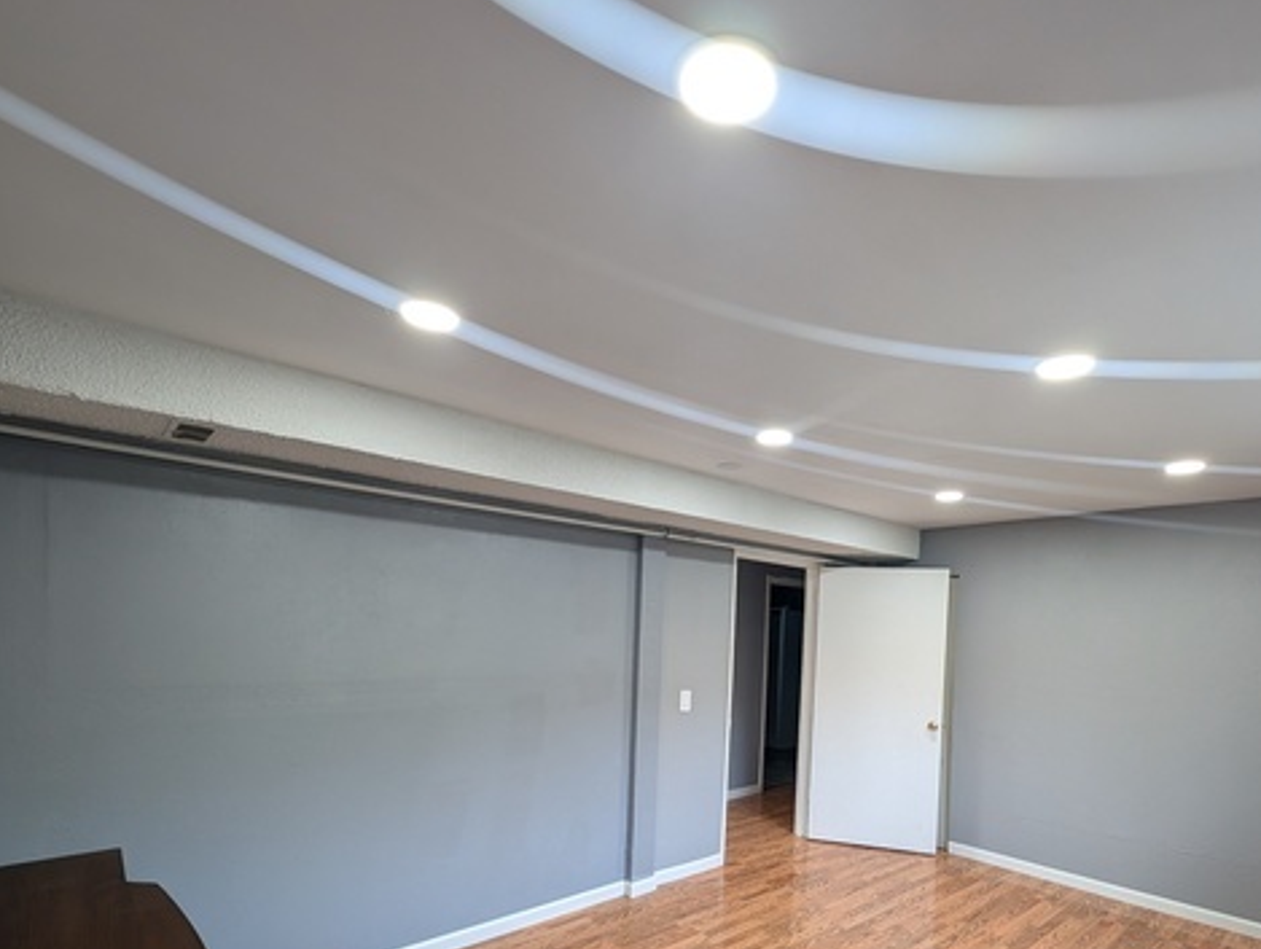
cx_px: 688
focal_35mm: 17
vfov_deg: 72.7
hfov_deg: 90.7
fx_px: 620
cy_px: 629
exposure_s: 1/55.6
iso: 110
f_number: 1.95
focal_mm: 2.23
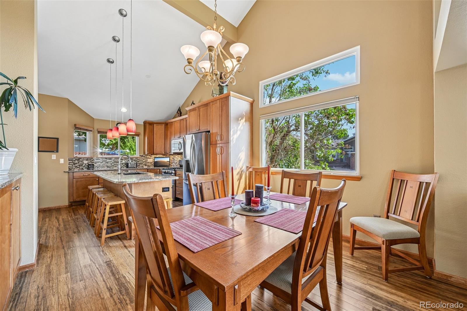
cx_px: 234
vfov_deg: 81.2
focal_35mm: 14
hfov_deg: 104.3
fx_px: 182
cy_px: 156
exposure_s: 1/15
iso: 200
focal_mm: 14
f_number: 10
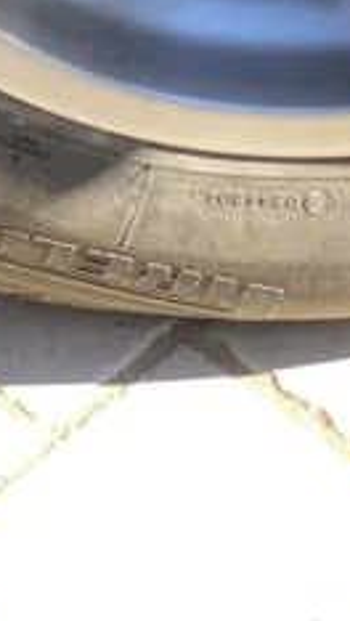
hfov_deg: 4.9
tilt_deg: -36.3
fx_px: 4083
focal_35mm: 248
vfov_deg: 8.3
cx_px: 305
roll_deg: +5.3
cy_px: -608
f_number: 2
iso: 40
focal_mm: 6
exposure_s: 1/122
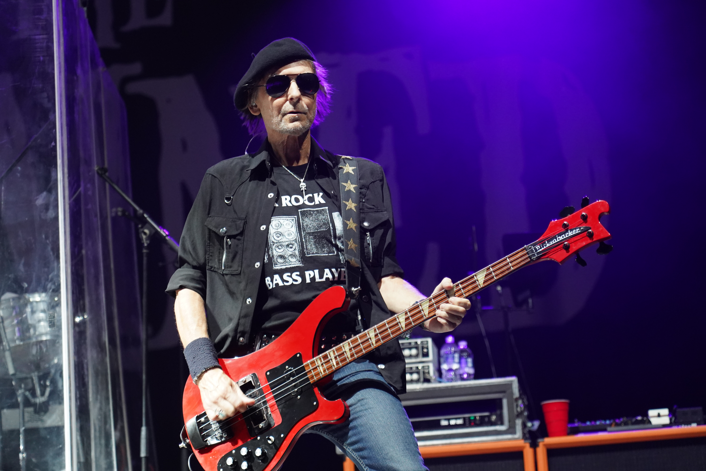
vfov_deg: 13.0
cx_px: 353
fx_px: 2059
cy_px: 236
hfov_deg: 19.5
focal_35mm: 105
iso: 5000
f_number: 4
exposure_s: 1/160
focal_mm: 105
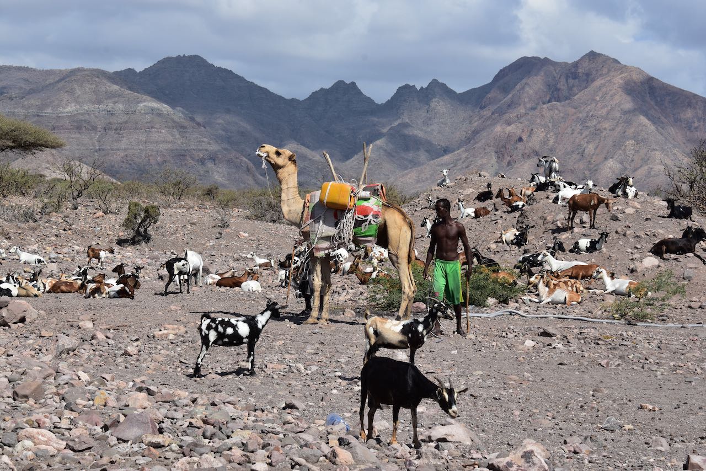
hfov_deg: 19.5
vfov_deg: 13.0
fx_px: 2060
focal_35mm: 105
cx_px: 353
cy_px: 236
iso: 200
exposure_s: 1/400
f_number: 11
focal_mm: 70
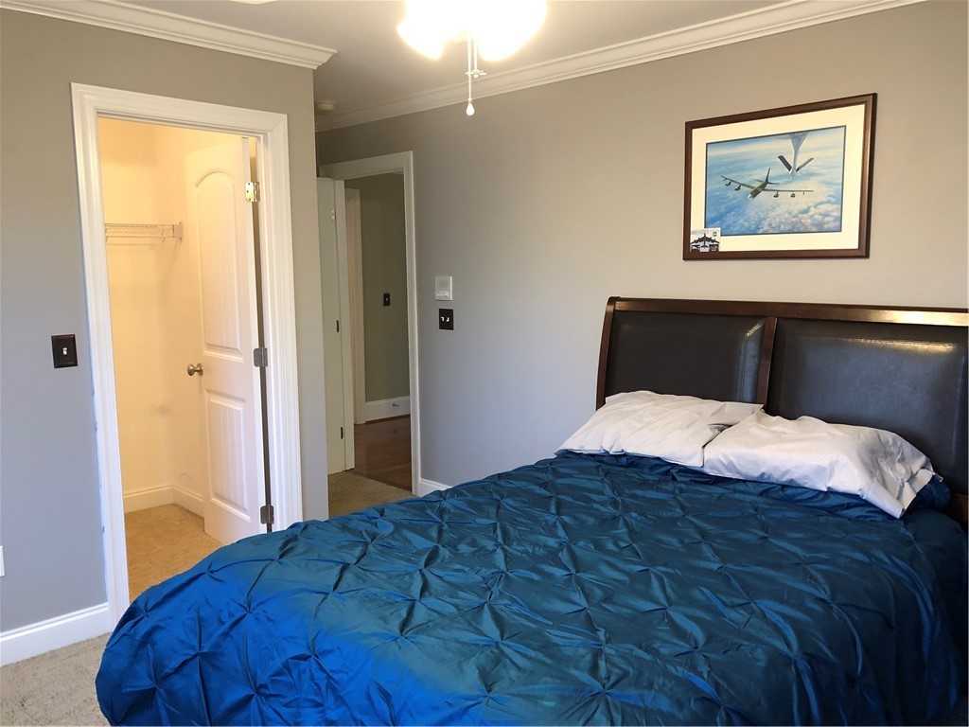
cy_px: 364
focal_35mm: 28
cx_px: 484
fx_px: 784
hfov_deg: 63.4
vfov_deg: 49.7
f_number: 1.8
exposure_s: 1/15
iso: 50
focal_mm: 3.99
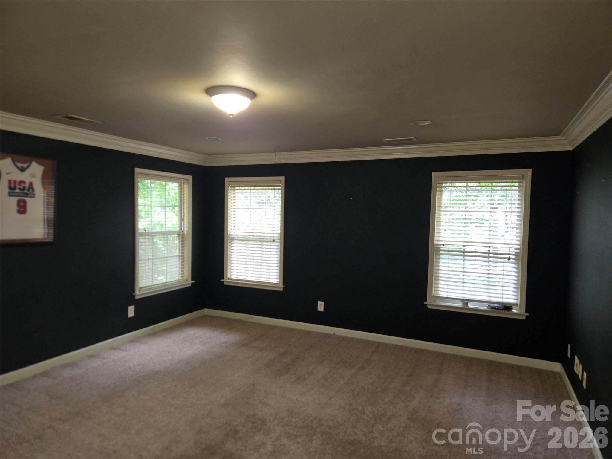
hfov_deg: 73.9
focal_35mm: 23
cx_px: 306
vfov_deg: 58.9
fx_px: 407
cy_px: 230
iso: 125
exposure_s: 1/24
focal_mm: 5.4
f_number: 1.8
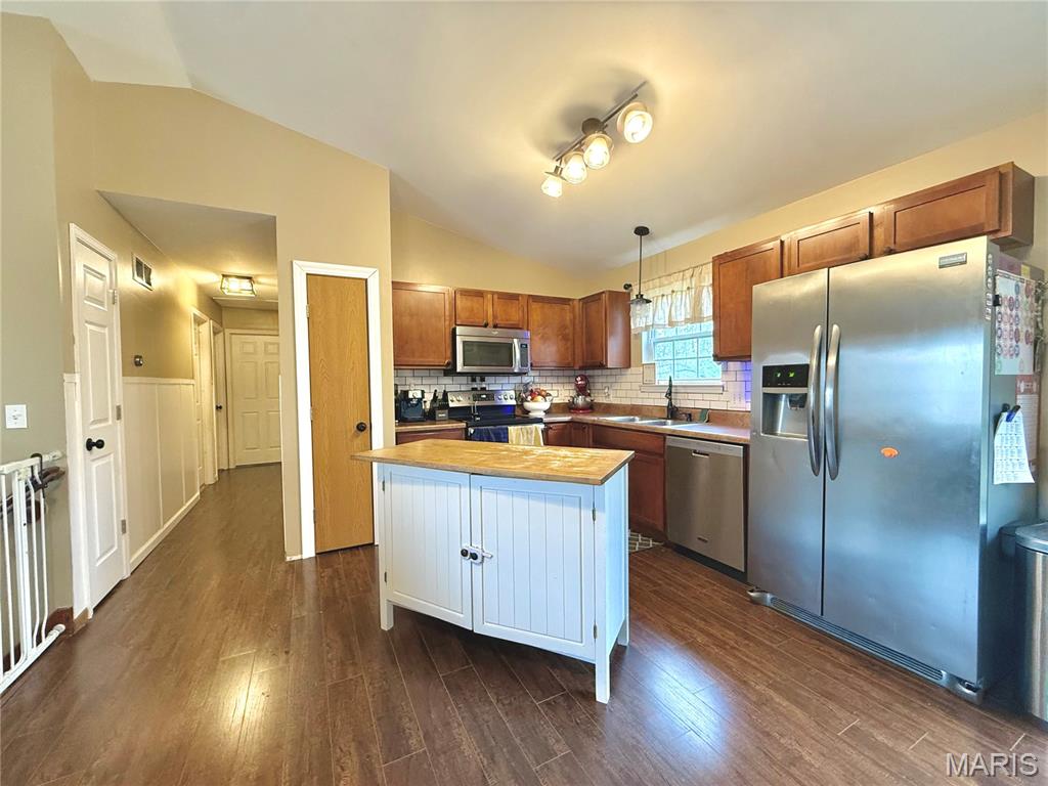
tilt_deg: -1.2
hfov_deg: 102.1
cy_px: 393
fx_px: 424
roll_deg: -0.4
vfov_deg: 85.7
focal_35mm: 14
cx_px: 524
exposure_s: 1/60
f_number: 2.2
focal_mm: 2.22
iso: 320
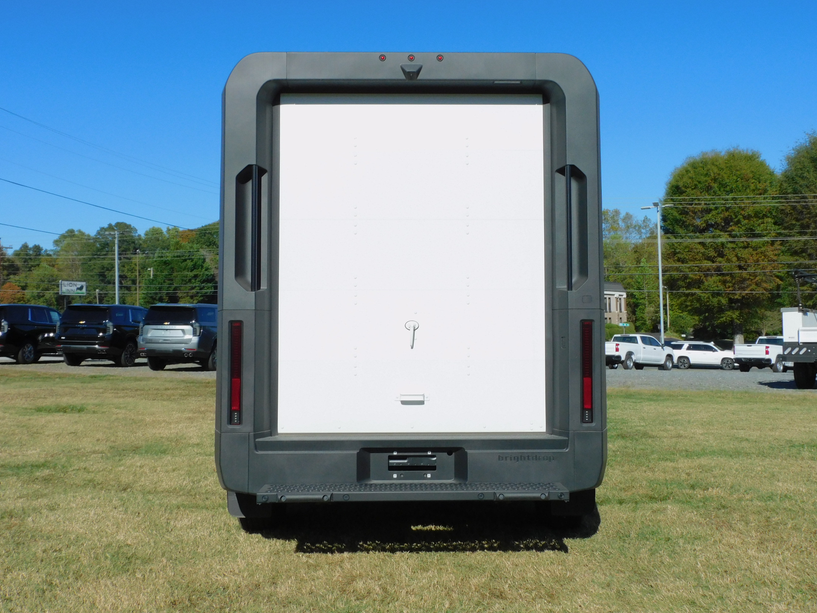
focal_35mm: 37
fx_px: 873
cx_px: 424
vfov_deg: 38.7
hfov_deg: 50.1
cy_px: 292
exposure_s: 1/1600
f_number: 4.2
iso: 125
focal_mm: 6.3
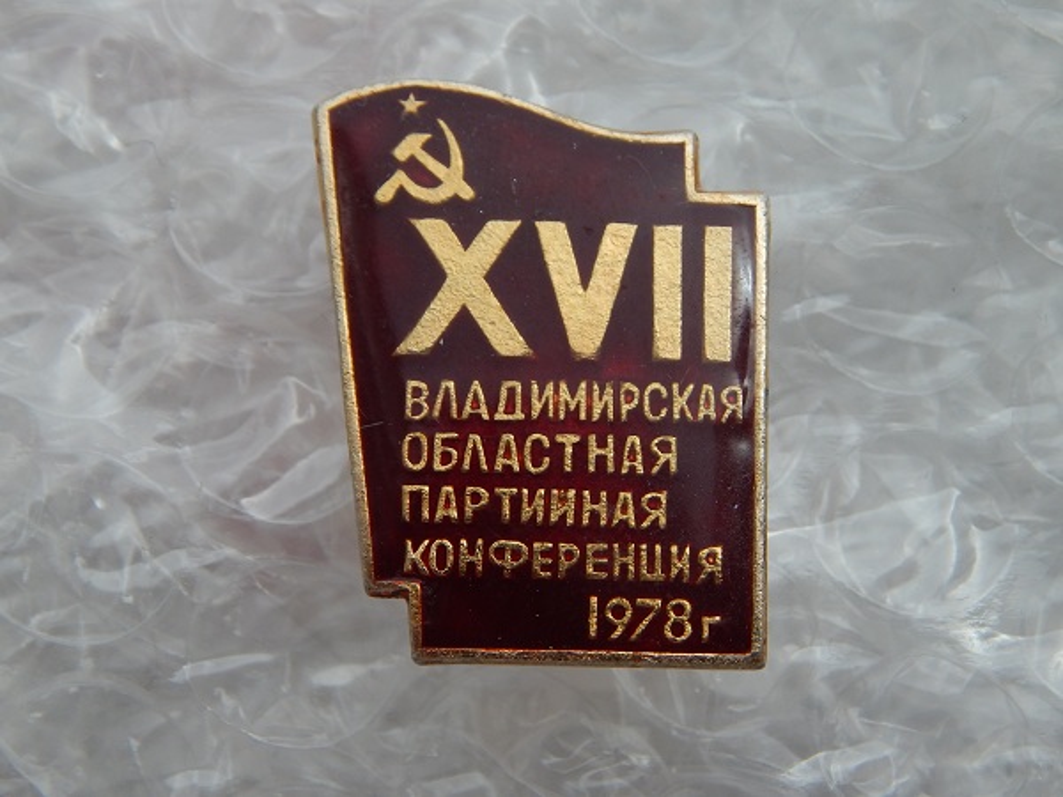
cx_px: 532
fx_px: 2334
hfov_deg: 25.7
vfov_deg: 19.4
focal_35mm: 76
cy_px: 398
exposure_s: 1/800
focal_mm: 13.5
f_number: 4.2
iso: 125
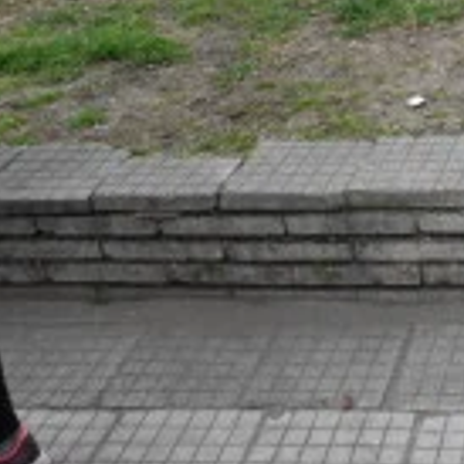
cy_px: 135
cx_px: 650
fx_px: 1016
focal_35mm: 67
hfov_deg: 22.2
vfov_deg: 25.5
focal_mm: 18
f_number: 22
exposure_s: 1/160
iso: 3200
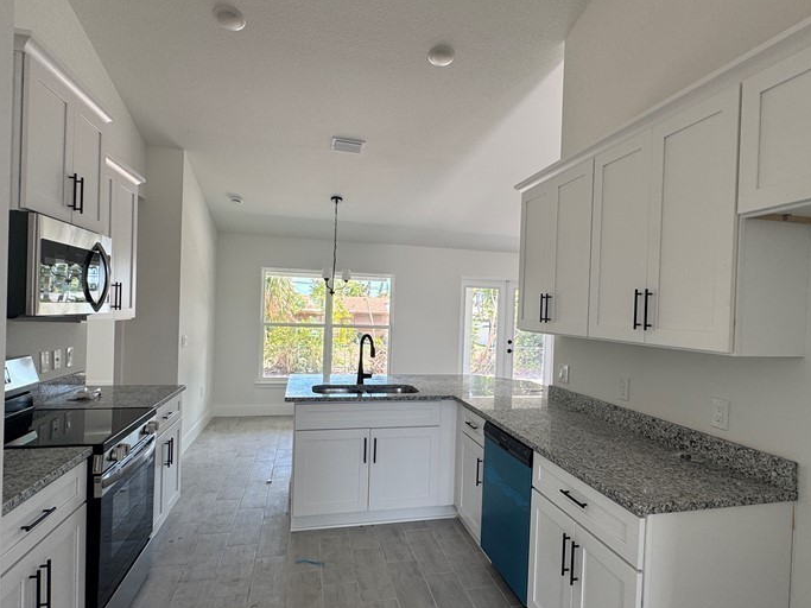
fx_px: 492
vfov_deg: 63.4
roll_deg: -2.1
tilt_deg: -0.9
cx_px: 435
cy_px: 316
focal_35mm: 21
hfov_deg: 78.9
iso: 50
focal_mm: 2.22
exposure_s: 1/99
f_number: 2.2
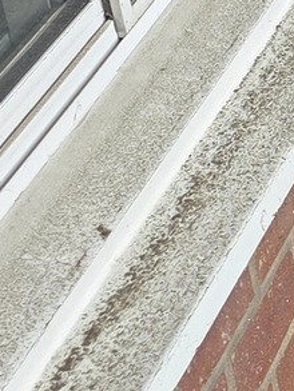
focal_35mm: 181
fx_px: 2048
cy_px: 103
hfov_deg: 6.7
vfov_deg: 10.9
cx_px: 1111
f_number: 1.7
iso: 80
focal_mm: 6.3
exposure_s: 1/180
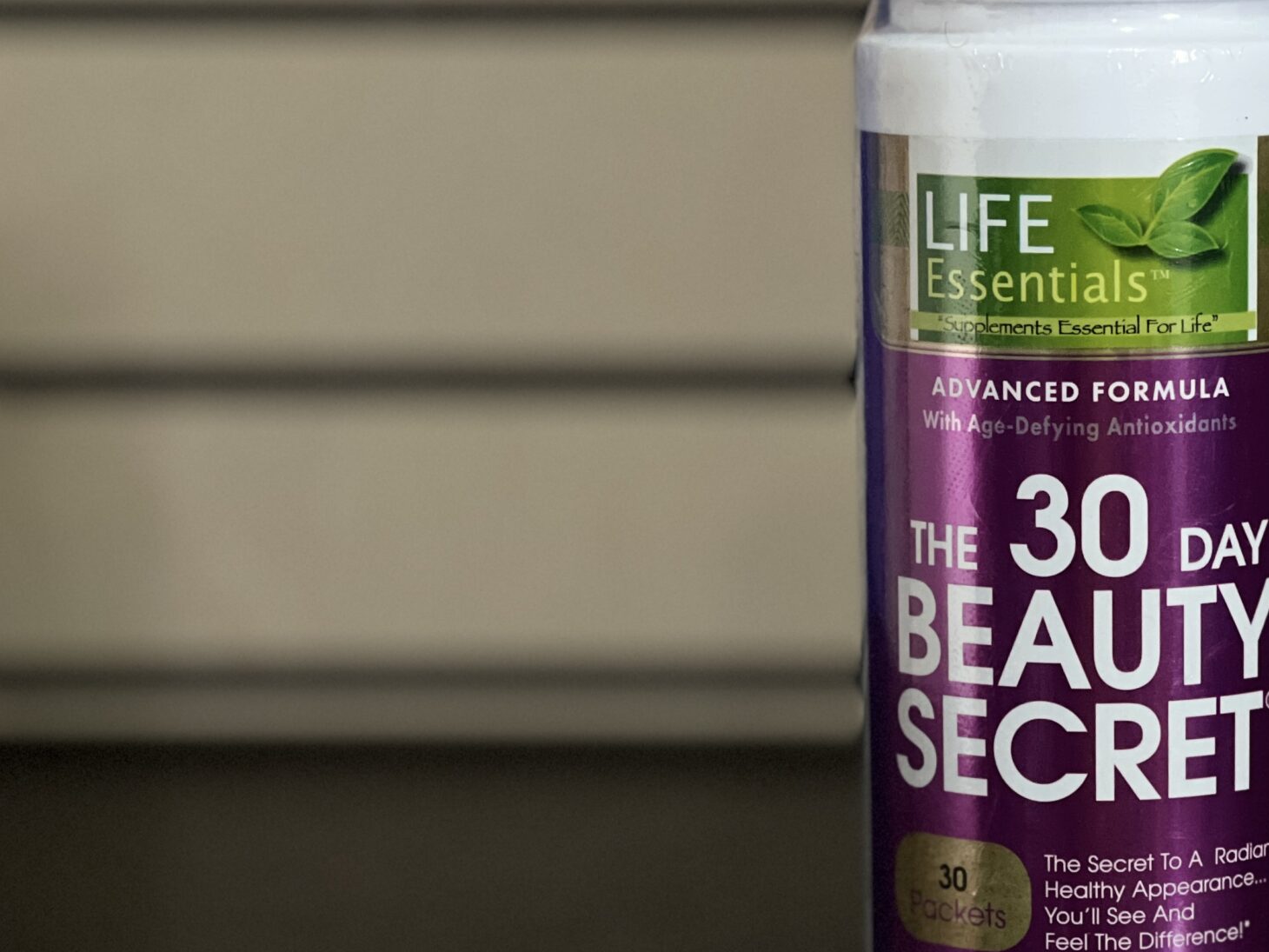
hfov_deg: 14.5
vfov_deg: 11.0
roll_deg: -0.2
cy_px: 472
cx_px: 1085
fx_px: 4949
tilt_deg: -8.0
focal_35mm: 135
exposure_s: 1/26
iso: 400
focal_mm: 9
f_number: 2.8
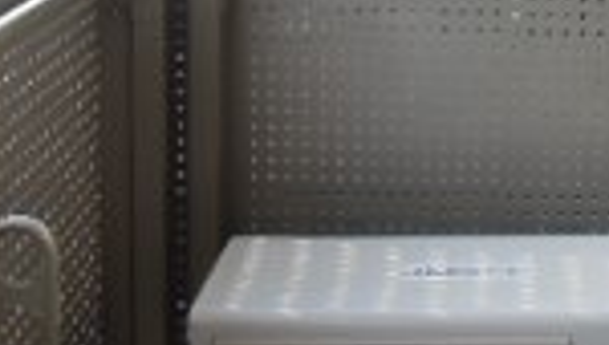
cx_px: 585
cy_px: -95
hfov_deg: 23.5
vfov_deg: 13.5
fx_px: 1407
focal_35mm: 87
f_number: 3
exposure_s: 1/100
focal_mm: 4.24
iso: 64
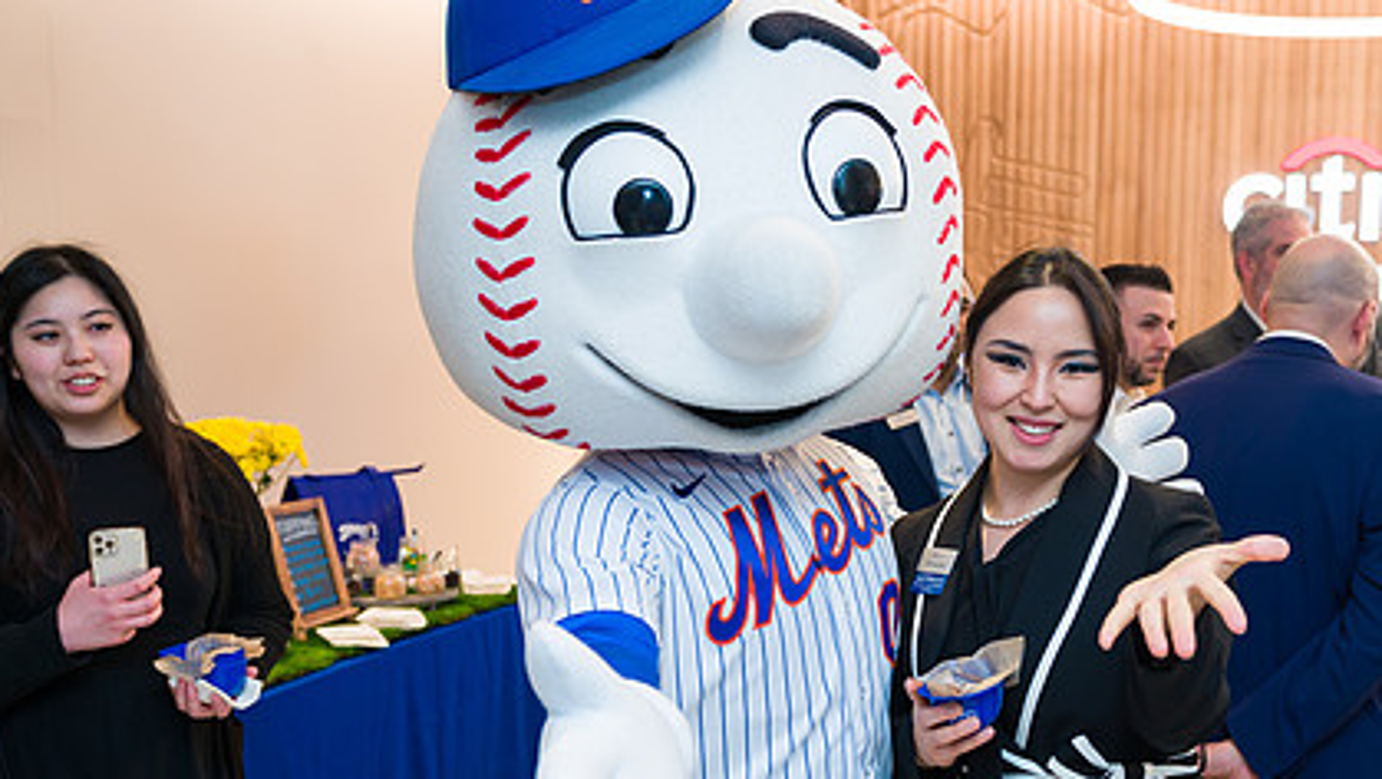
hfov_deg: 48.3
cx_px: 759
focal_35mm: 42
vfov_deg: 28.2
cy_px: 518
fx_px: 1540
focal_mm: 29
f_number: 4
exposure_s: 1/200
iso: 400
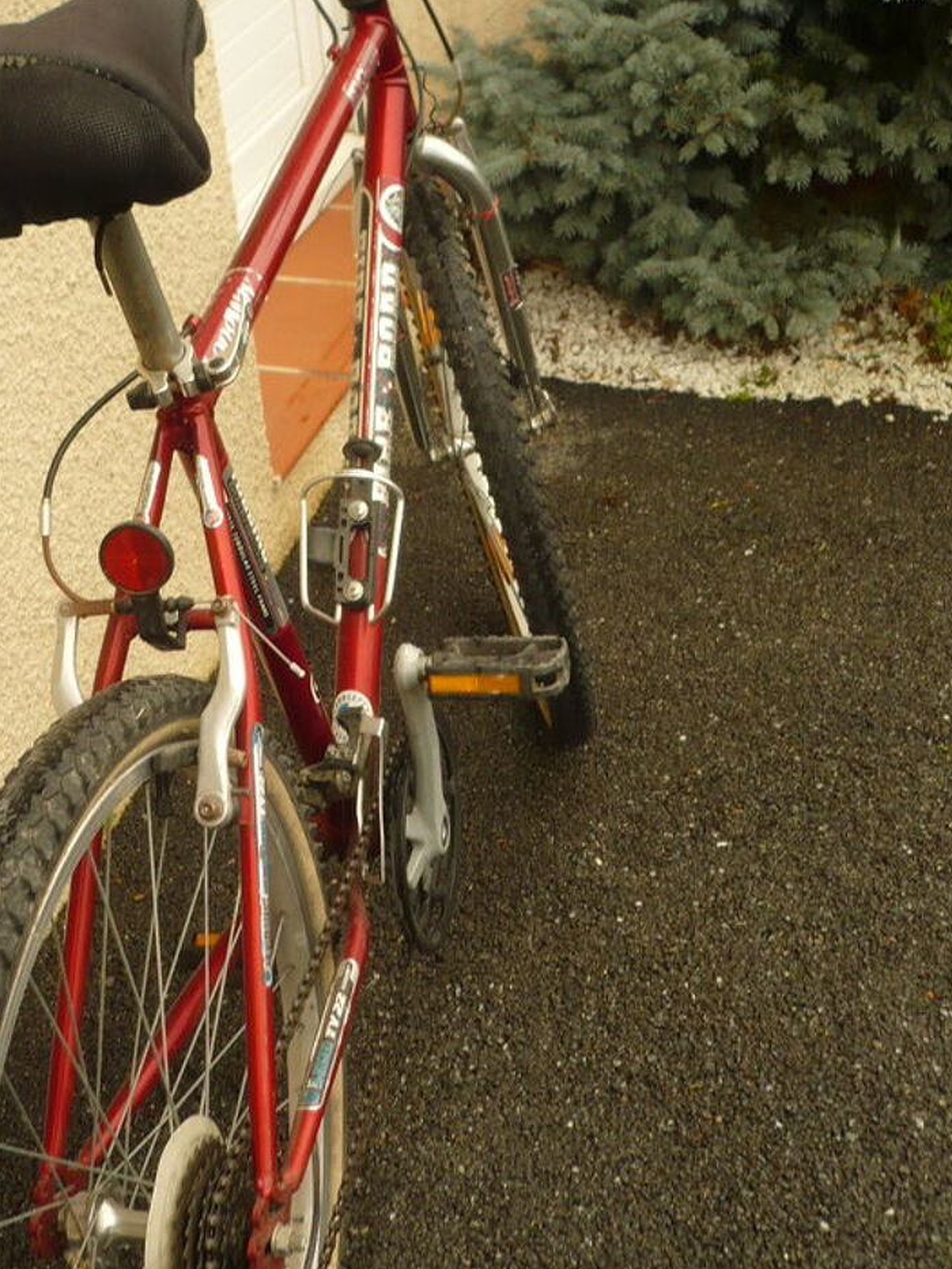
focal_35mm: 50
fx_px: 1833
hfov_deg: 28.8
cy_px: 595
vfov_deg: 38.2
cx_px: 282
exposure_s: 1/100
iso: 100
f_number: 2.8
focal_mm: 5.8
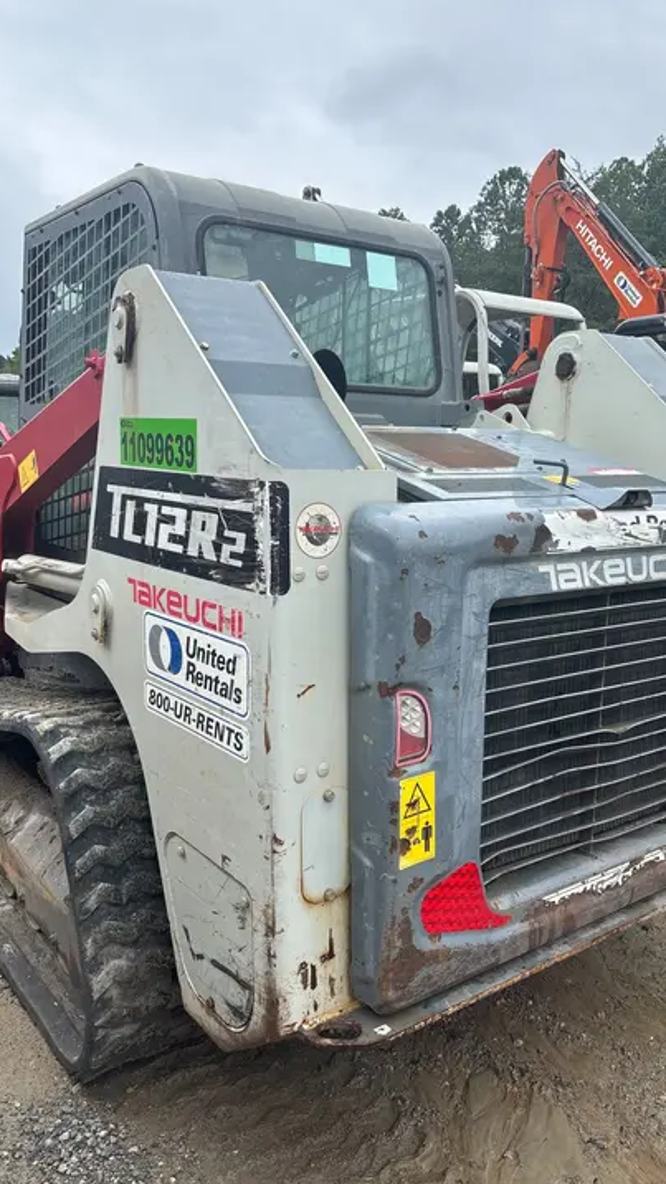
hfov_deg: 40.2
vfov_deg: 66.1
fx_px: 910
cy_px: 590
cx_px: 354
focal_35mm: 29
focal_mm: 5.96
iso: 50
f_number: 1.6
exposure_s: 1/1667
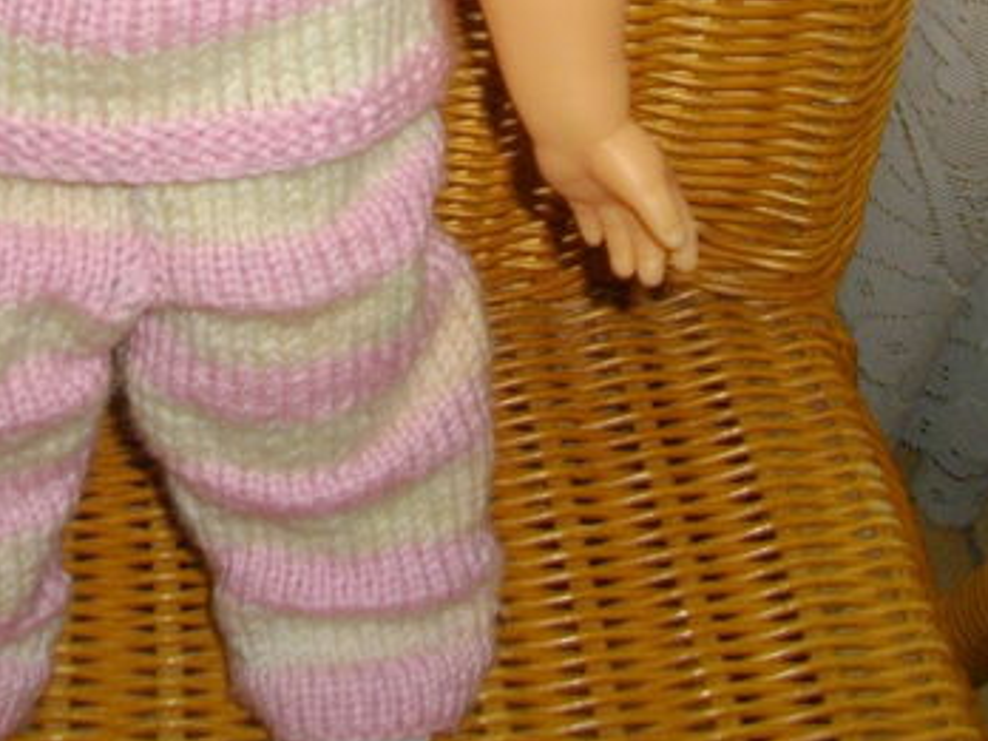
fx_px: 2626
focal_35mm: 92
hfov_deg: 20.9
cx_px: 119
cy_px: -119
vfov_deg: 15.5
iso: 200
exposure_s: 1/50
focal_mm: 5.7
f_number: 2.9
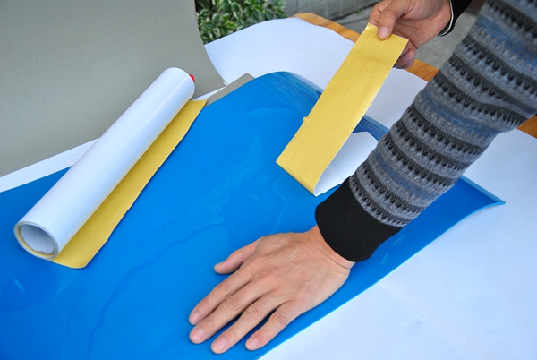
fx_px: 717
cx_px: 268
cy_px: 180
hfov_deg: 41.1
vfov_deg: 28.2
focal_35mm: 48
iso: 200
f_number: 5
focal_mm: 32
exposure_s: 1/80
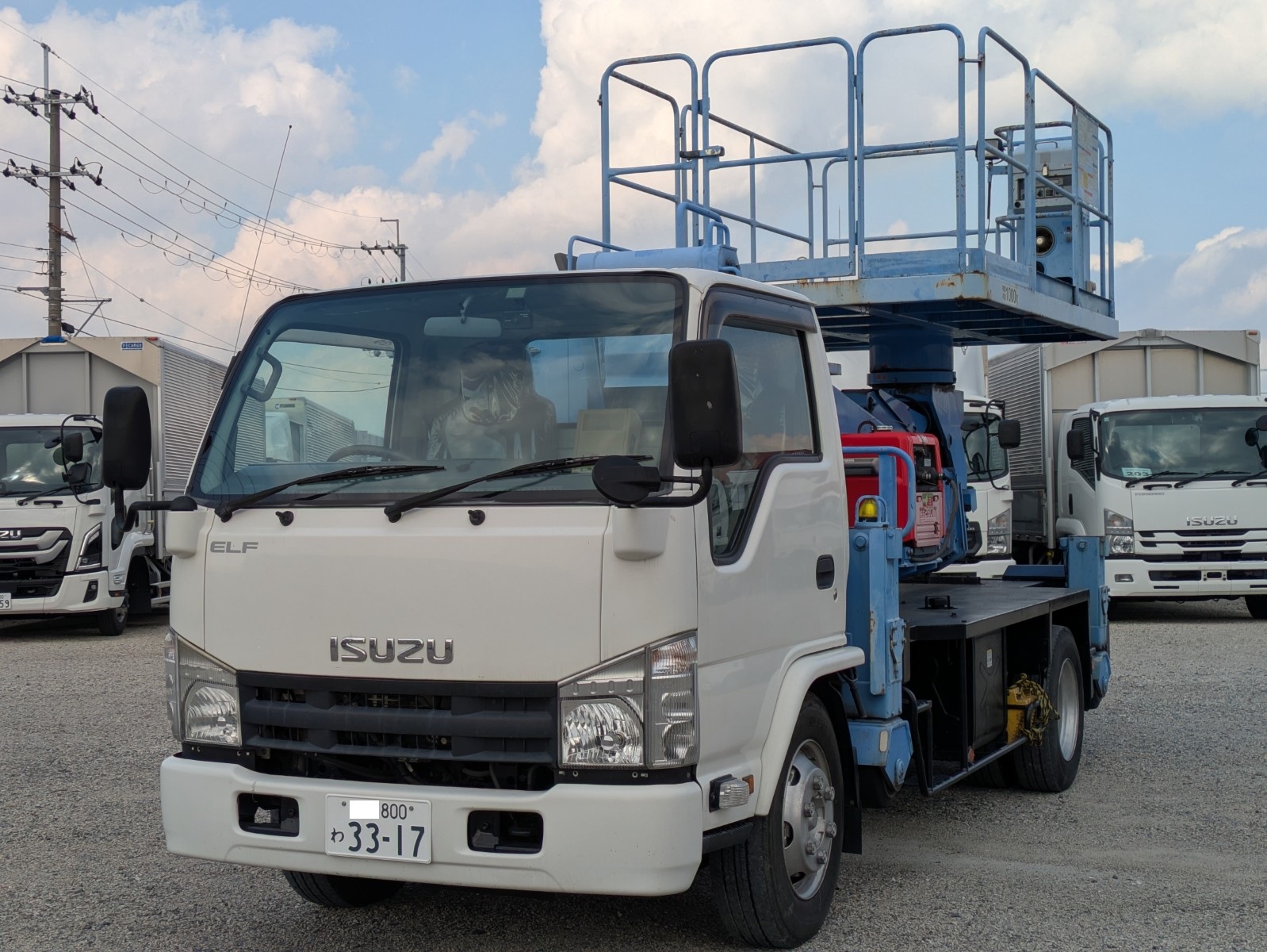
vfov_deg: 28.6
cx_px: 634
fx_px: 1868
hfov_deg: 37.5
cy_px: 476
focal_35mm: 51
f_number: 1.89
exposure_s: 1/2564
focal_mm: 5.43
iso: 45
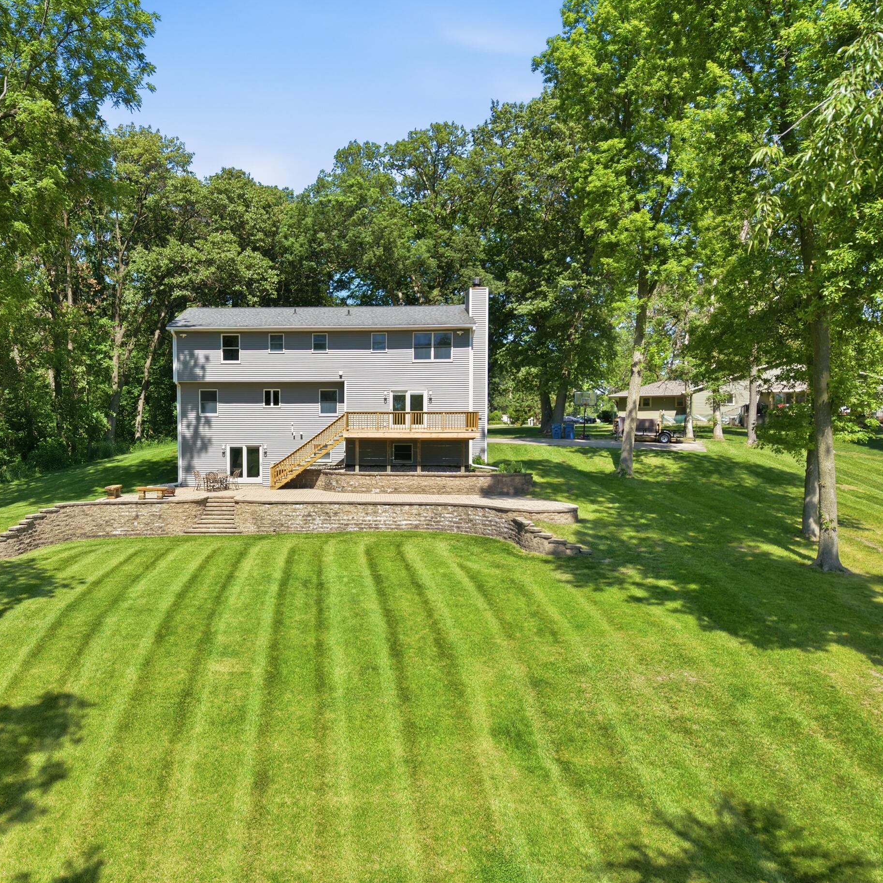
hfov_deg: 54.8
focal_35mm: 29
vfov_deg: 55.6
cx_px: 318
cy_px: 451
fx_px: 837
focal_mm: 8.7
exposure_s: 1/2000
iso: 200
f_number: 1.8
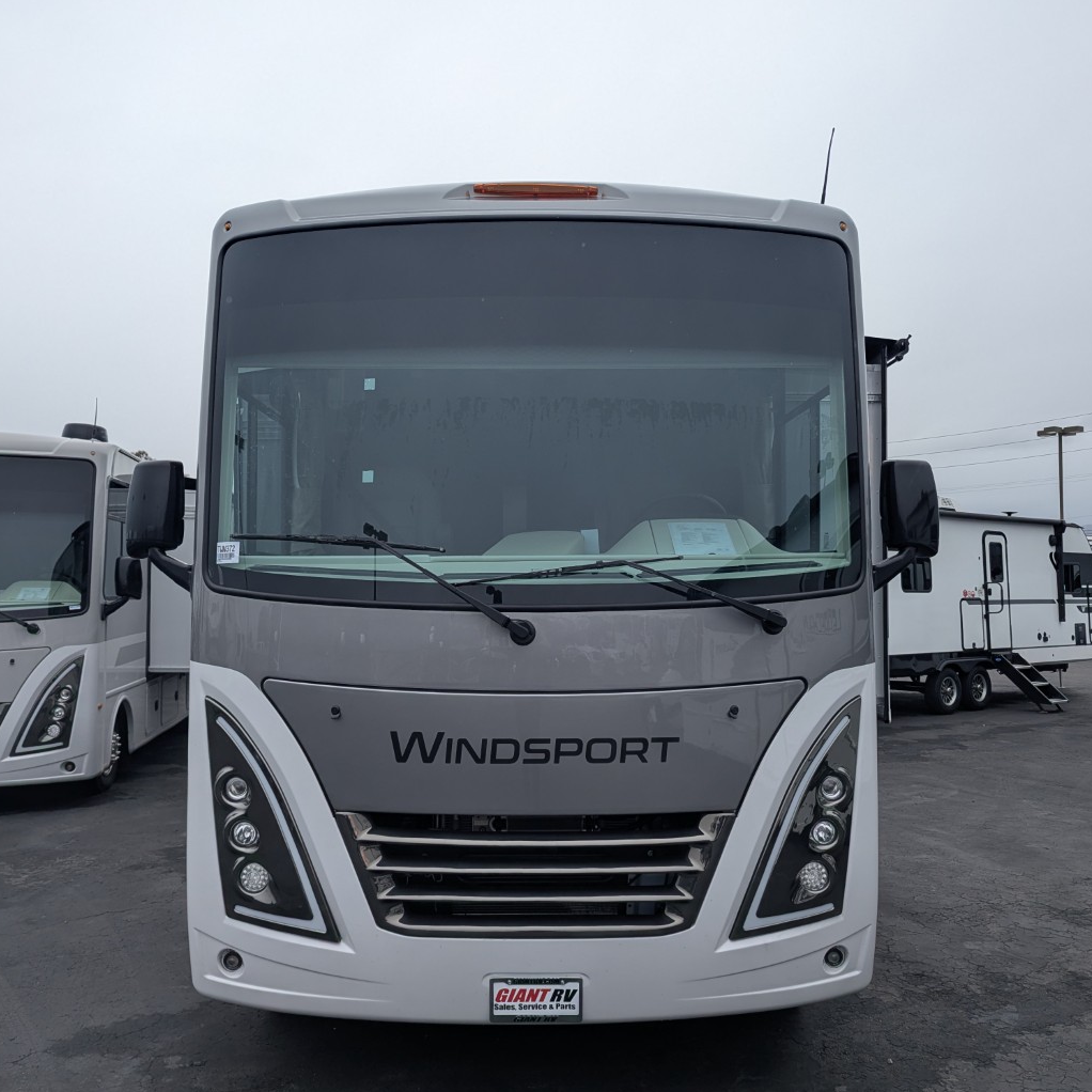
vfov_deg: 55.6
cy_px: 555
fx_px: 1035
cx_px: 543
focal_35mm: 29
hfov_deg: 55.6
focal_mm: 6.81
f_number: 1.85
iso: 49
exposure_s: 1/920
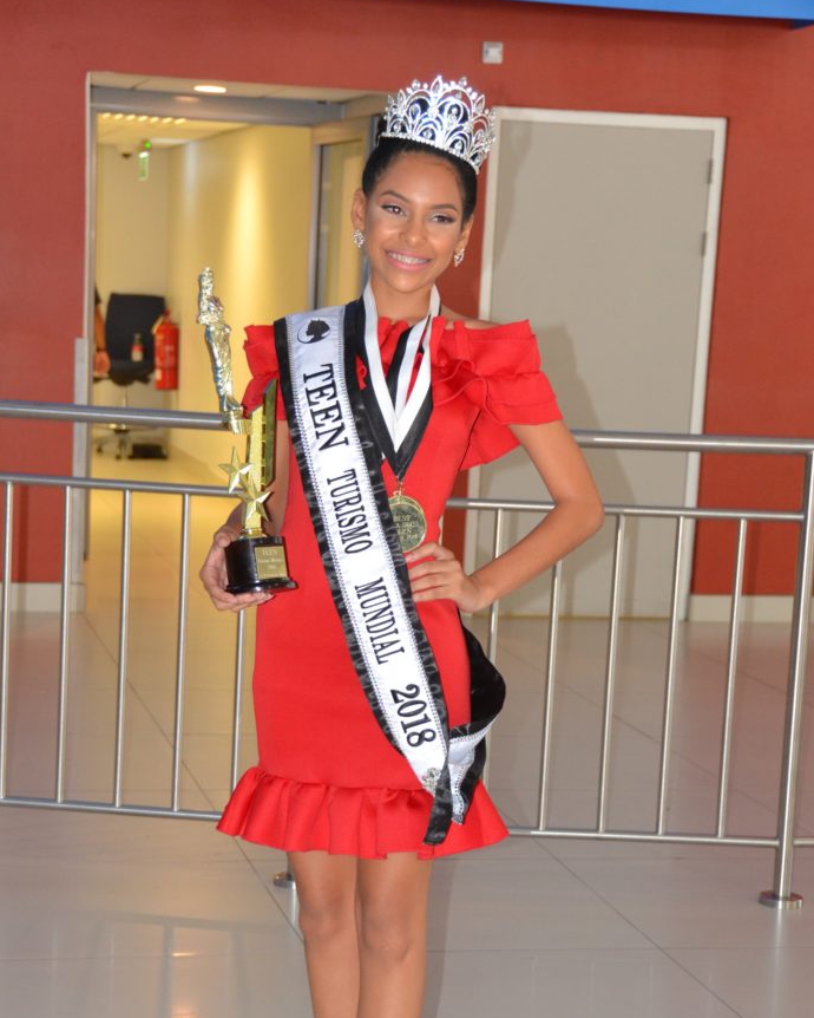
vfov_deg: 24.1
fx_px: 2378
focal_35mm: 79
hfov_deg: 19.4
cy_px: 646
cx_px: 379
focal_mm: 42
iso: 1250
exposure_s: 1/60
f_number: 4.5
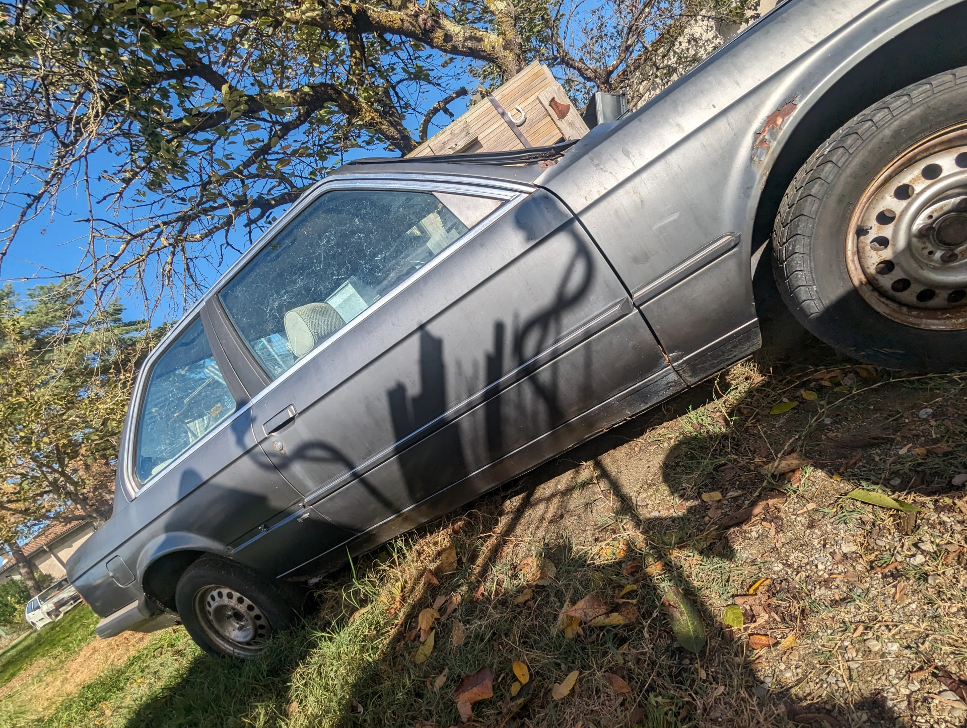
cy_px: 364
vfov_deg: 78.3
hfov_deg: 94.4
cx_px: 484
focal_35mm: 16
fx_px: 448
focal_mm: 2.35
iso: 41
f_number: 2.2
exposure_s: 1/1799
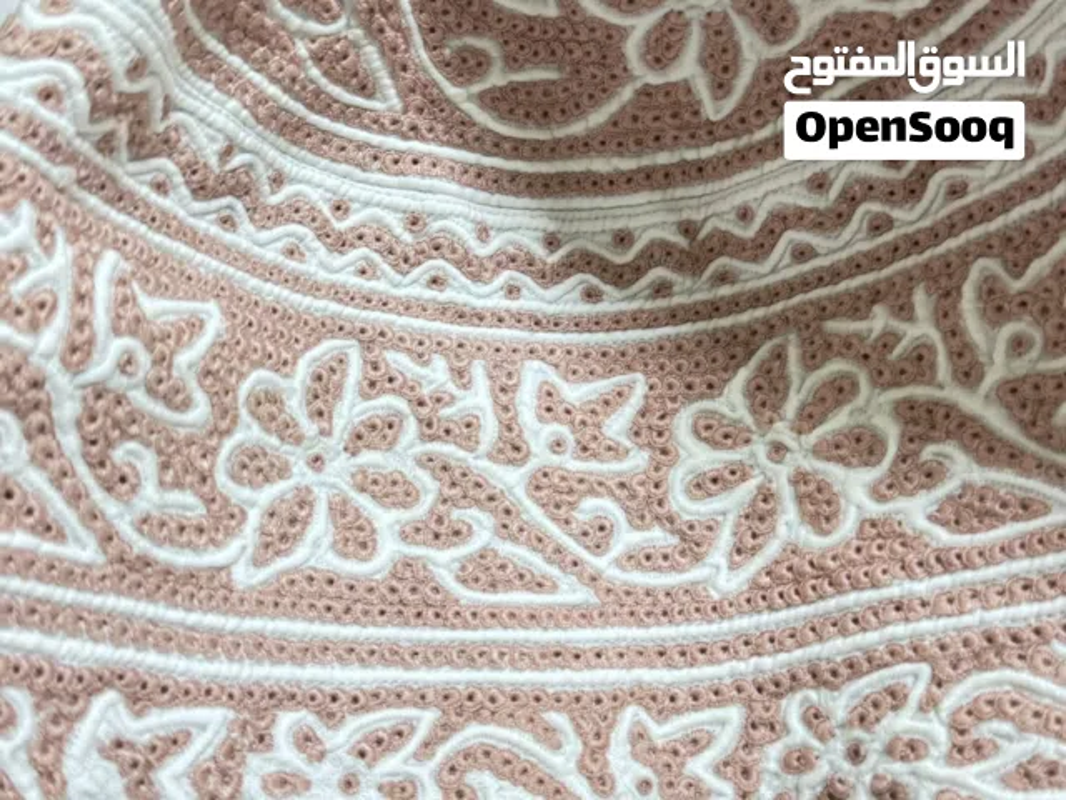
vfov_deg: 56.8
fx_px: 739
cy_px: 400
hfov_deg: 71.6
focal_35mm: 24
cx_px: 533
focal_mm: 6.76
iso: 640
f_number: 1.78
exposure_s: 1/35
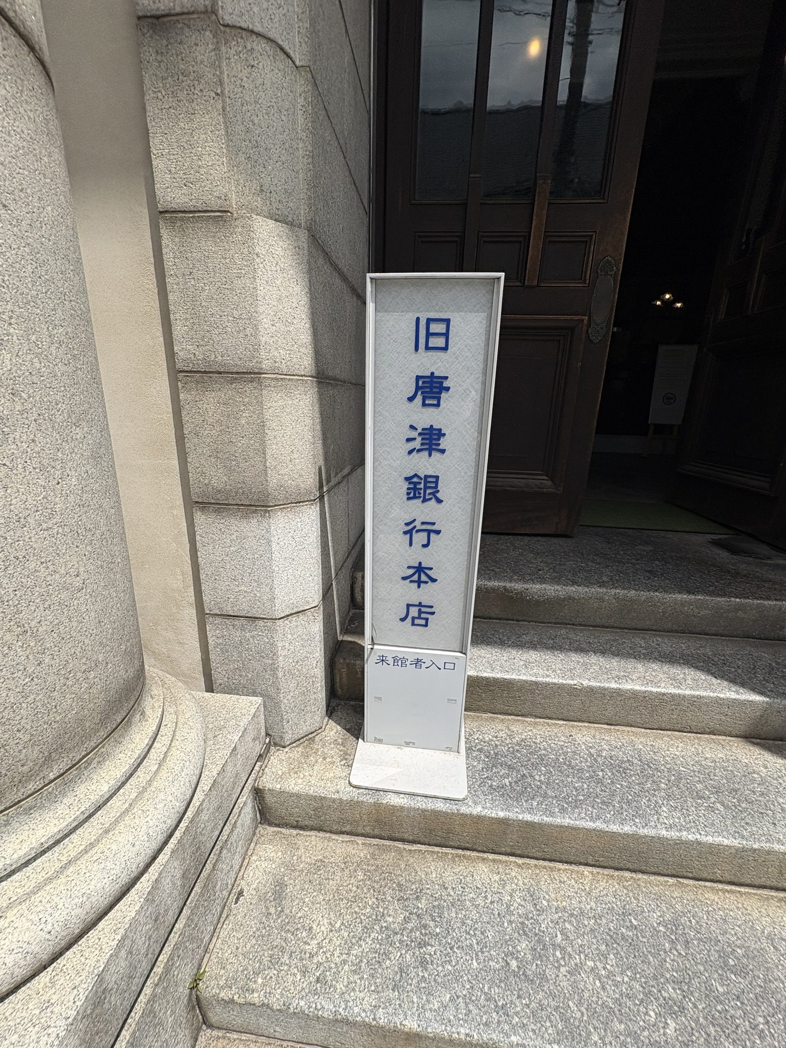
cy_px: 524
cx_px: 393
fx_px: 424
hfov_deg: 85.7
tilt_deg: -14.4
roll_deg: -3.8
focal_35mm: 14
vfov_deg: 102.1
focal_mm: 2.22
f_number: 2.2
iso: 50
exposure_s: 1/2494
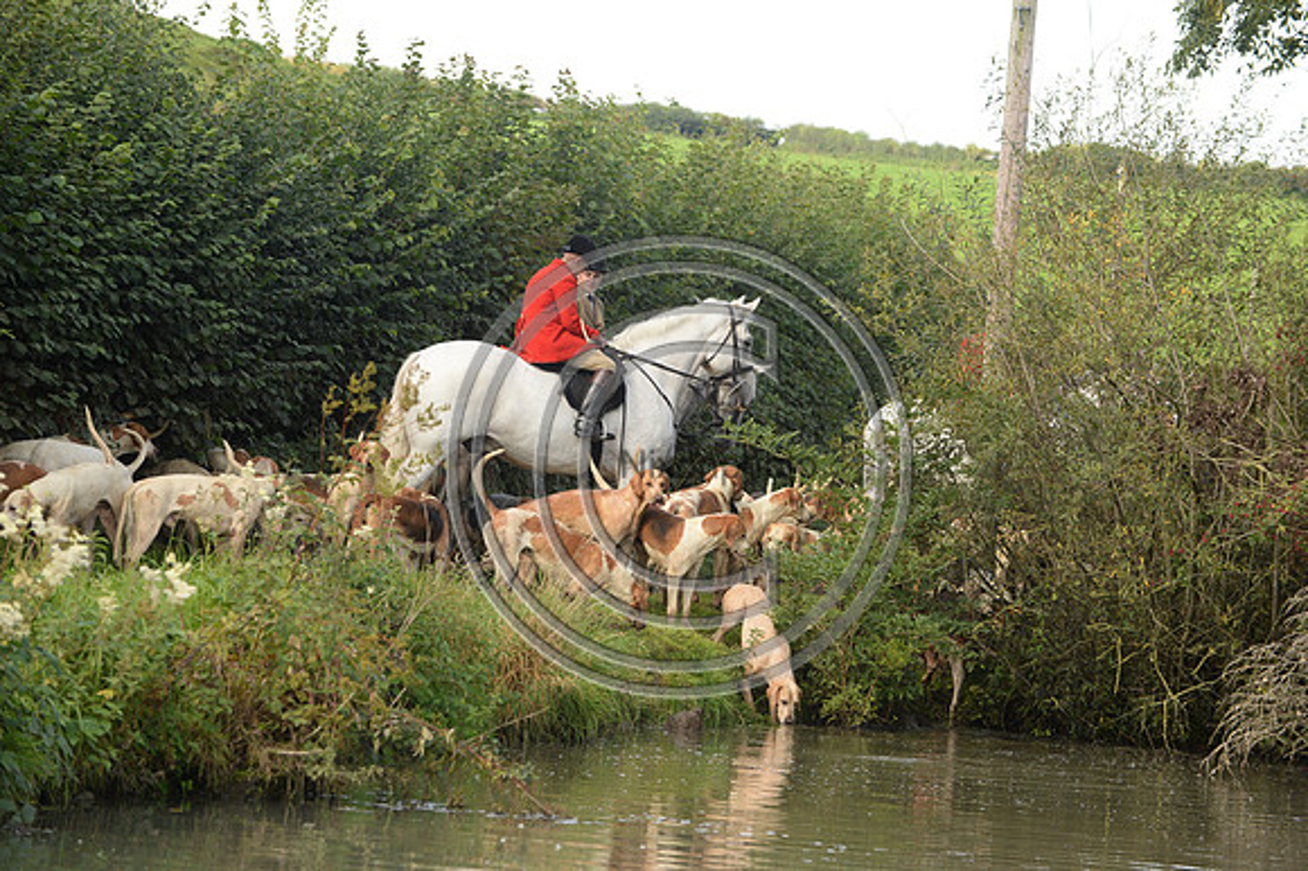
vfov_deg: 10.1
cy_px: 436
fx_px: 4902
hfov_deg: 15.2
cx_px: 654
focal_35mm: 135
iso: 1600
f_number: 5.6
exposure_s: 1/1250
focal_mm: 135
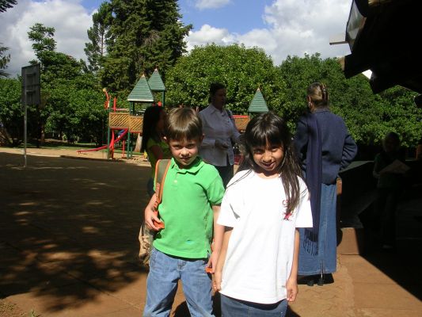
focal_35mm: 38
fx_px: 463
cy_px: 158
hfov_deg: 49.0
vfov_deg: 37.7
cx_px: 211
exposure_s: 1/338
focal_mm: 5.8
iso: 50
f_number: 5.6
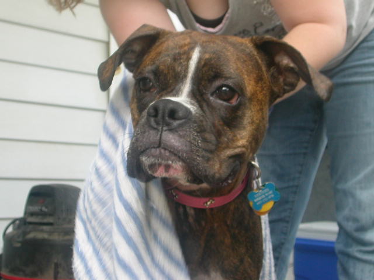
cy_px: 140
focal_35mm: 68
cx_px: 187
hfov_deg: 28.6
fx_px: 735
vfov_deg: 21.6
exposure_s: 1/86.4
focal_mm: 10.4
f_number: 3.7
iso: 100
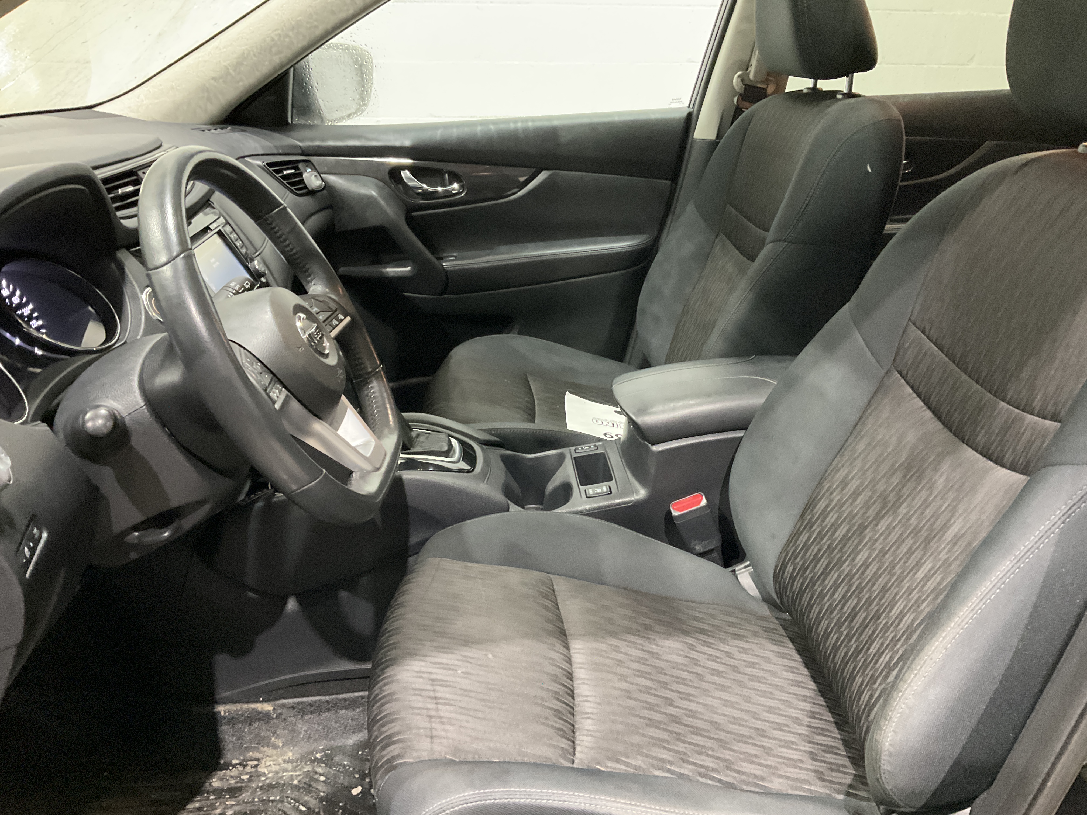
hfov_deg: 61.7
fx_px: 911
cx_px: 544
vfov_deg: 48.2
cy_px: 408
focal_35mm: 29
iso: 500
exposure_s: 1/30
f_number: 1.8
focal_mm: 3
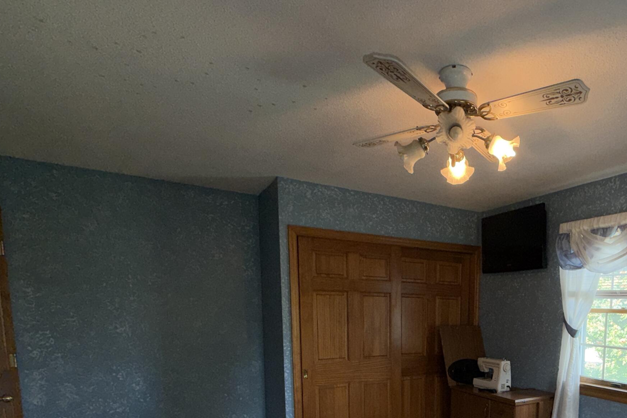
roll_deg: -1.0
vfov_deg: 47.0
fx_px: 435
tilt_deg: -7.5
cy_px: 363
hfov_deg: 67.6
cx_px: 458
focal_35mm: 25
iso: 50
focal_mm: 2.22
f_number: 2.2
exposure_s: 1/60
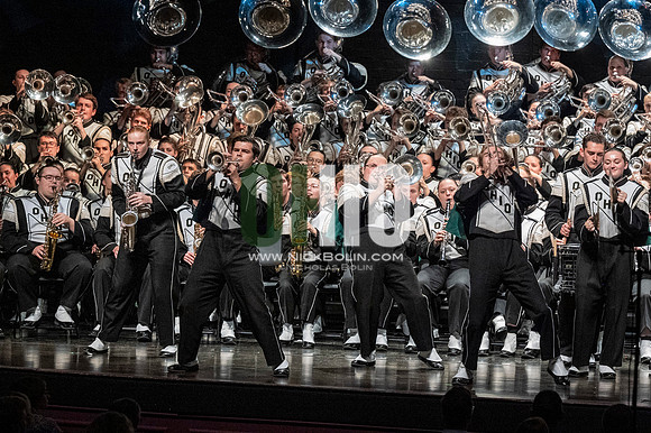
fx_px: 3795
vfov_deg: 6.5
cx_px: 326
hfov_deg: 9.8
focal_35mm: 210
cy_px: 216
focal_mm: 140
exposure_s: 1/500
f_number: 4
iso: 5000
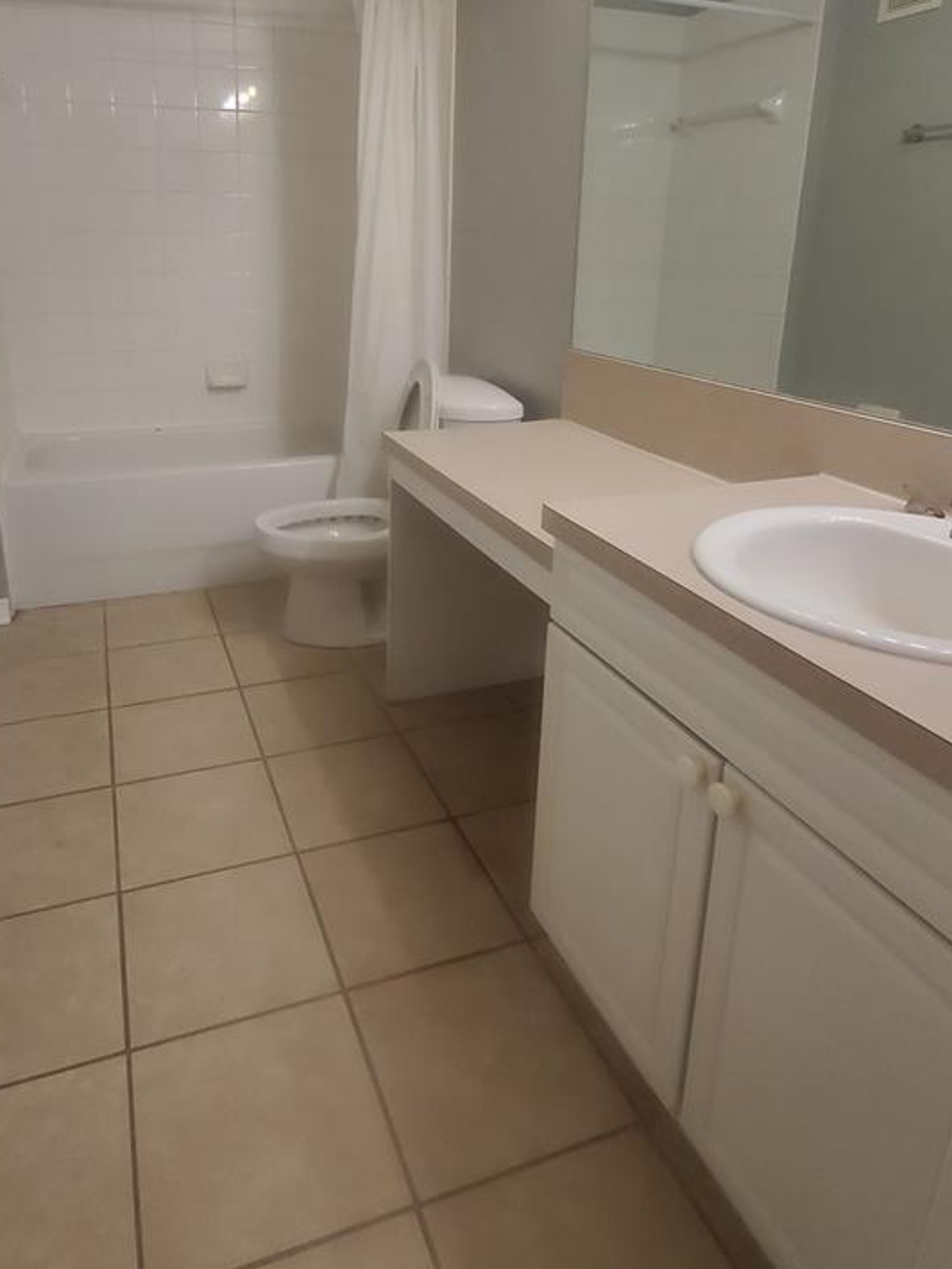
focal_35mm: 22
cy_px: 467
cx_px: 413
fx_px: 806
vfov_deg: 74.9
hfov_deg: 60.9
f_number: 2.2
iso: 160
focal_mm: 1.8
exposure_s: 1/59
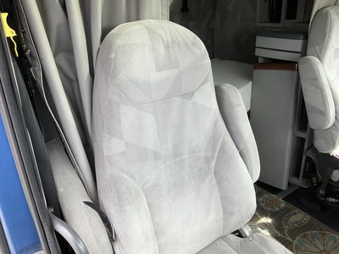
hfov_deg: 61.7
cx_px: 170
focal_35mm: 29
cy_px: 127
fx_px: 284
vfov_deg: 48.2
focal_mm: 3
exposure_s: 1/127
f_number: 1.8
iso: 20
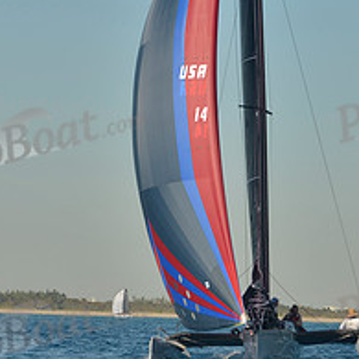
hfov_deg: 7.3
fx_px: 2816
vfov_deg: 7.3
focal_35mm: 240
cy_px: 217
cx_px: 242
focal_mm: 95
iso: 200
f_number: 7.1
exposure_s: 1/640
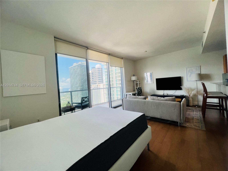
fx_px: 86
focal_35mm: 13
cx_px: 114
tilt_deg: -0.9
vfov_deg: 89.9
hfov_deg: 106.2
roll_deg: +3.9
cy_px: 86
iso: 32
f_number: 1.8
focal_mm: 1.57
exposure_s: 1/231
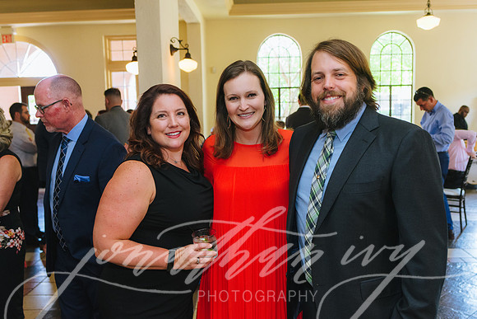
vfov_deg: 37.9
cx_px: 238
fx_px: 464
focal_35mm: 35
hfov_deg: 54.4
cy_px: 160
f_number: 4
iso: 1600
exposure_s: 1/160
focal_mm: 35
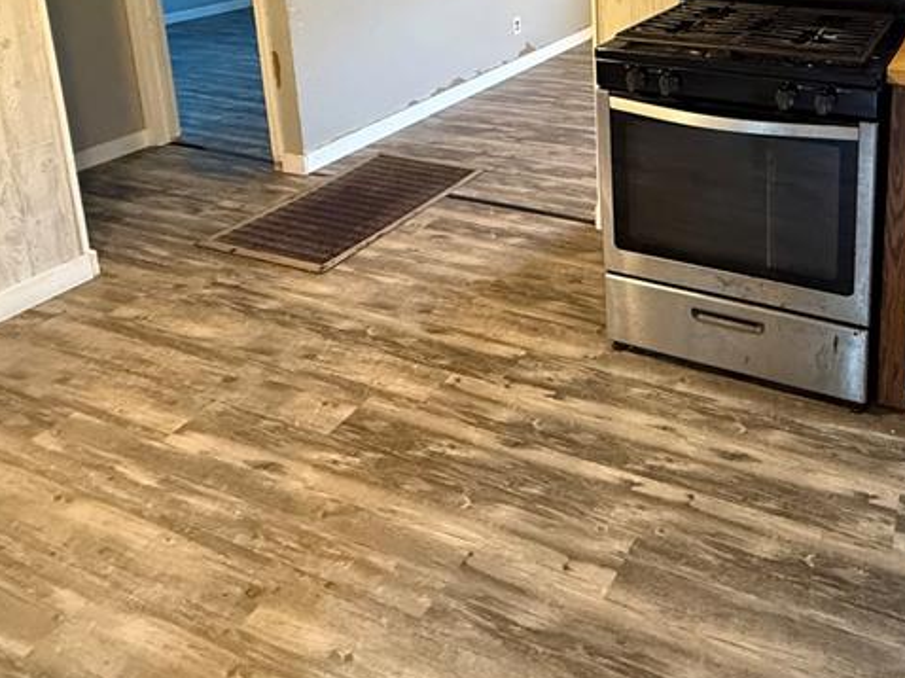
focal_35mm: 30
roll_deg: +0.2
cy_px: 6
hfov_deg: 55.9
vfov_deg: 41.0
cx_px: 718
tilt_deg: -9.7
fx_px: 784
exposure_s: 1/60
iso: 800
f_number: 2.2
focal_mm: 2.22
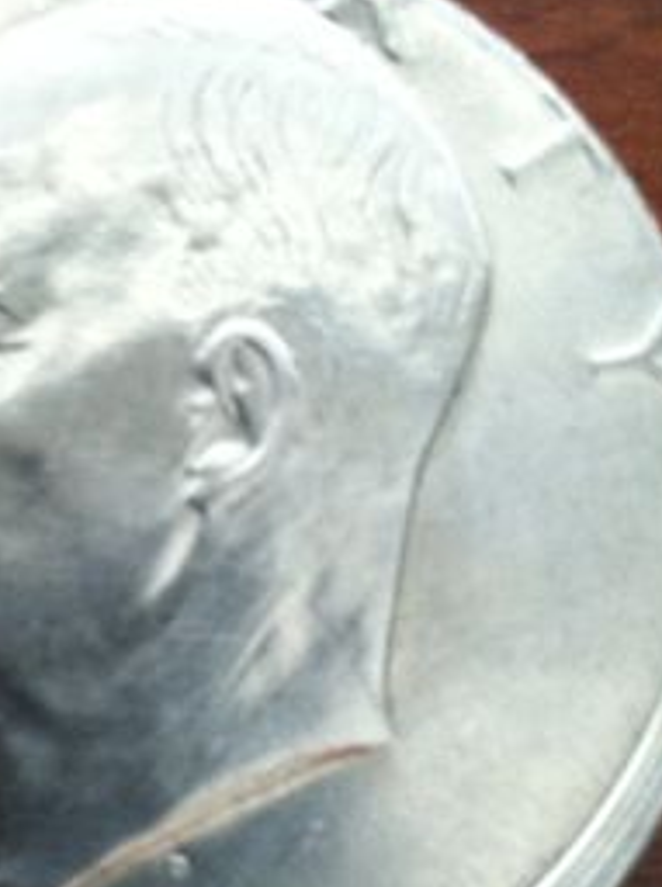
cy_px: 495
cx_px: 101
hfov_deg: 17.7
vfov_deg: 23.9
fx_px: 2098
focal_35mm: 82
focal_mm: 3.85
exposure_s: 1/15
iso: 200
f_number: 2.8
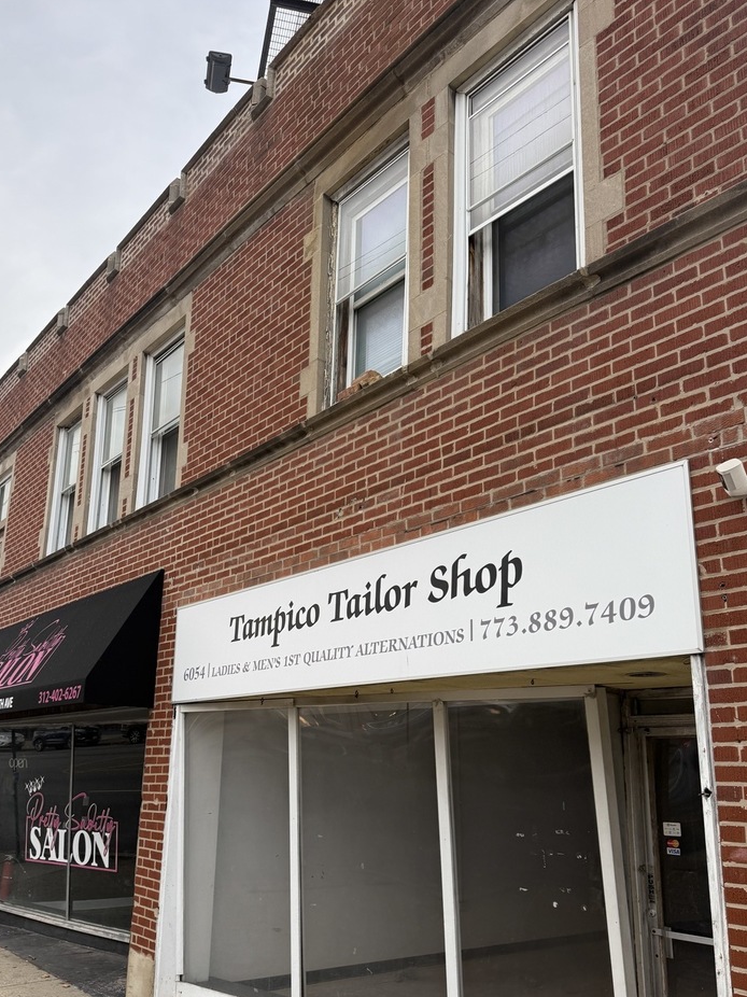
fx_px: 806
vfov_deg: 63.1
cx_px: 324
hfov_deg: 49.6
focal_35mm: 28
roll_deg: -1.9
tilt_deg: +14.2
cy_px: 580
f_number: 1.78
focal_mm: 6.76
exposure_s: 1/123
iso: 100
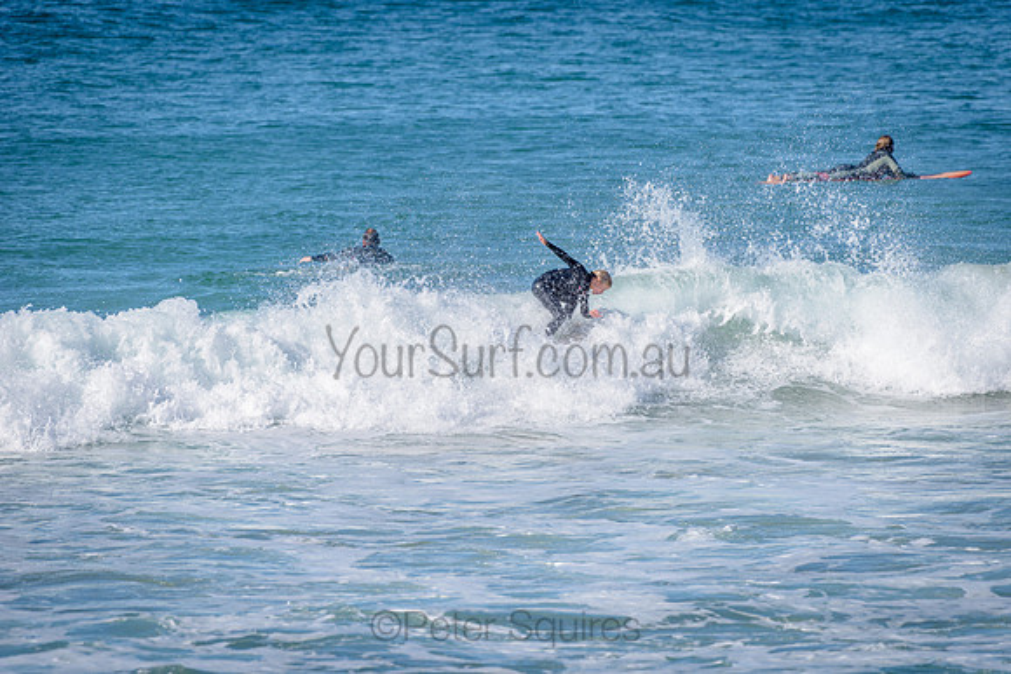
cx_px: 506
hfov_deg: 4.1
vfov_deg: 2.8
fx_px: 14044
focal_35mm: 500
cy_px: 337
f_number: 5.6
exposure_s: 1/2000
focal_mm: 500
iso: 160
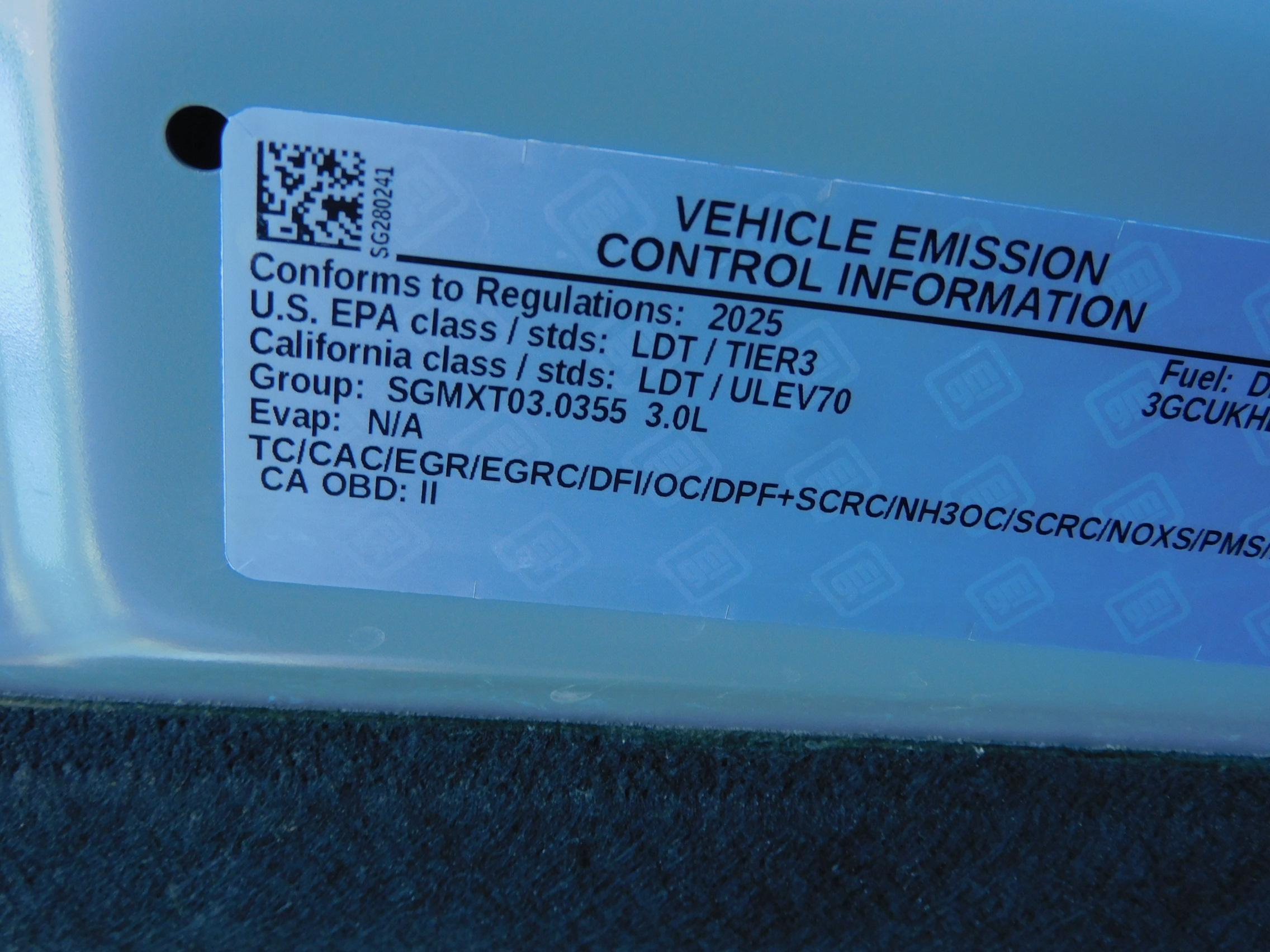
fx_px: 1284
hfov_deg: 52.6
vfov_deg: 40.7
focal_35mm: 35
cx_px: 635
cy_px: 476
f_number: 3.8
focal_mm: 6.3
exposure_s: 1/50
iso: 125
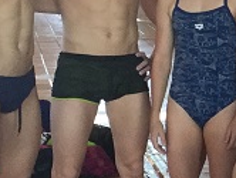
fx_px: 1147
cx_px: 333
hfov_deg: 11.4
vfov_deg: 8.9
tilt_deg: -7.4
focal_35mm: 168
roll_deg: -1.9
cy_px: 73
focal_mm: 3.3
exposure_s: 1/33
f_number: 2.4
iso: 50
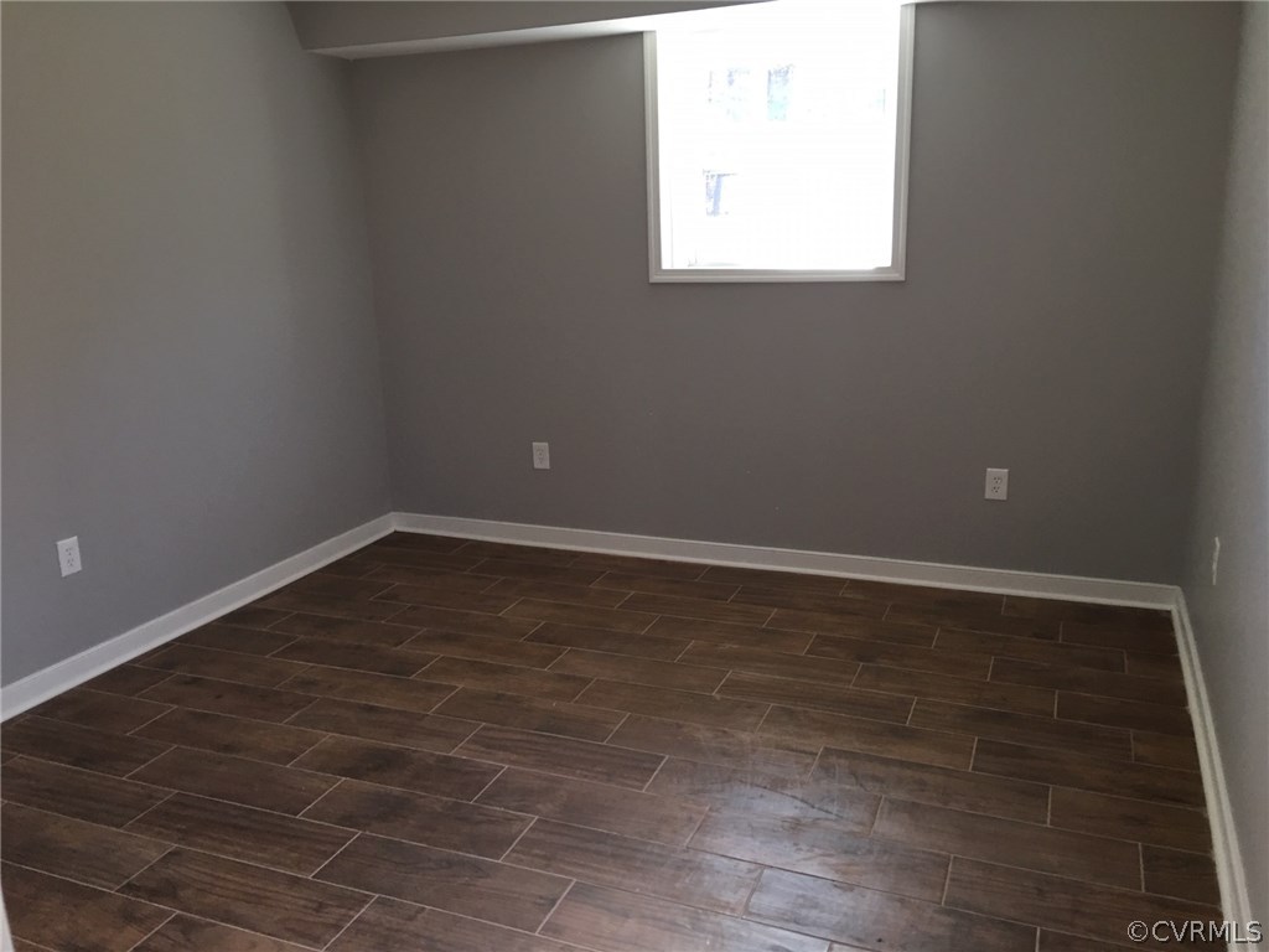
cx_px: 634
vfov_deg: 48.2
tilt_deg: -13.1
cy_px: 476
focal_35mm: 29
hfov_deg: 61.7
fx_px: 1063
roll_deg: +1.2
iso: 40
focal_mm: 4.15
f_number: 2.2
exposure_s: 1/15
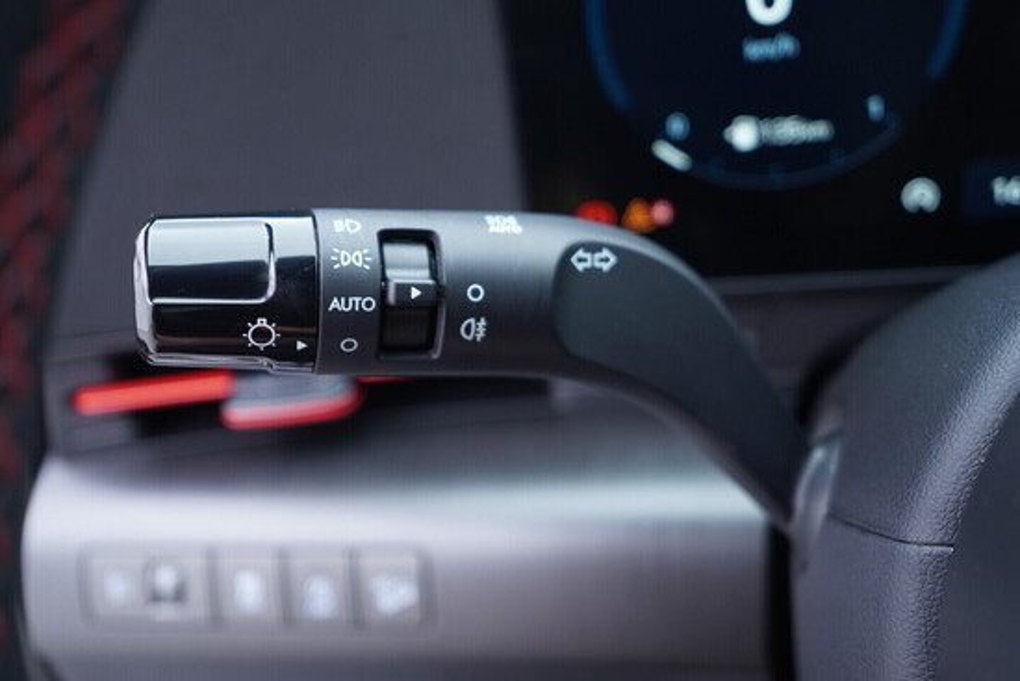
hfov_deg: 53.1
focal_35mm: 36
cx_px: 510
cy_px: 340
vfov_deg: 36.9
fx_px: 1020
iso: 320
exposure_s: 1/40
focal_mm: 24
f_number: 2.8
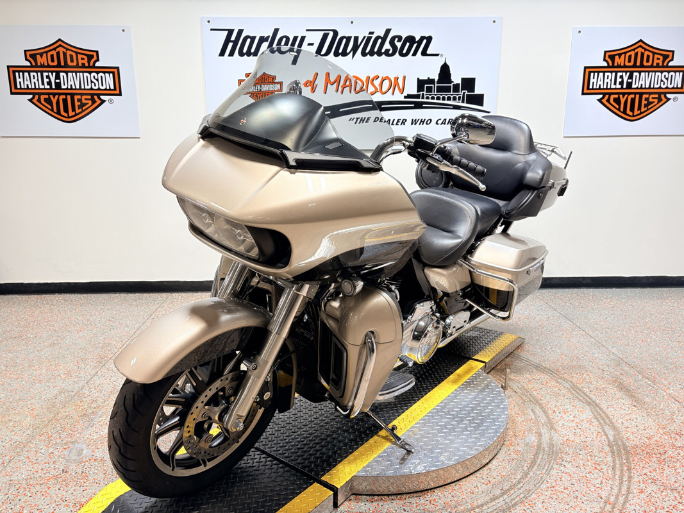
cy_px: 256
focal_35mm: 26
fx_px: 514
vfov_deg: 53.1
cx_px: 342
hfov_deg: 67.3
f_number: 1.6
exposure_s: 1/120
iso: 50
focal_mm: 5.96
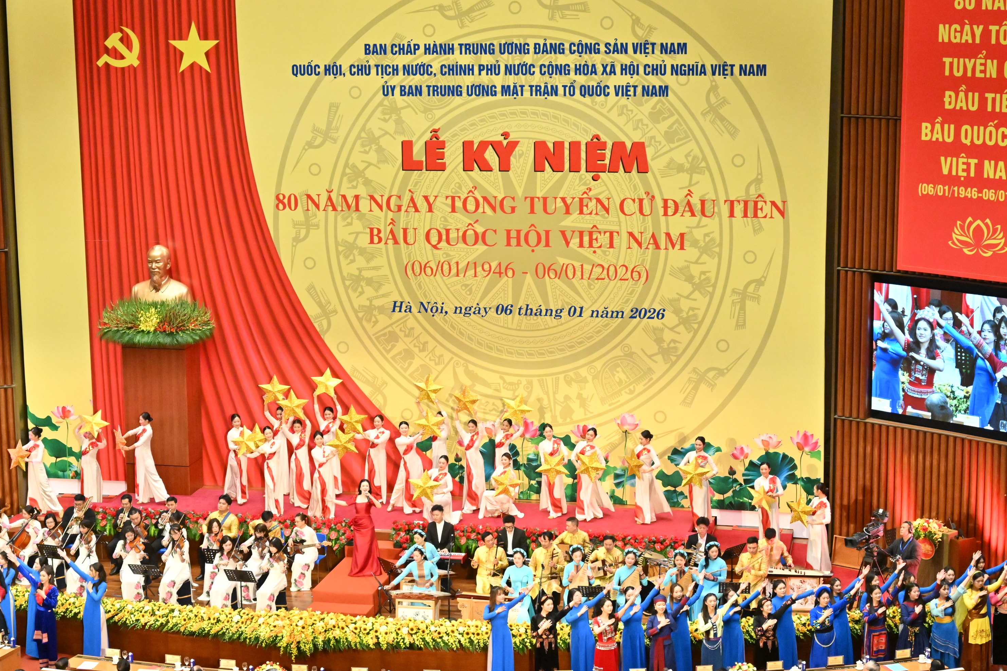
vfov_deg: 18.2
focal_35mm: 75
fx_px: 2098
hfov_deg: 27.0
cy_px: 384
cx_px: 418
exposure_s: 1/250
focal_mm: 54
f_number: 6.3
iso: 6400
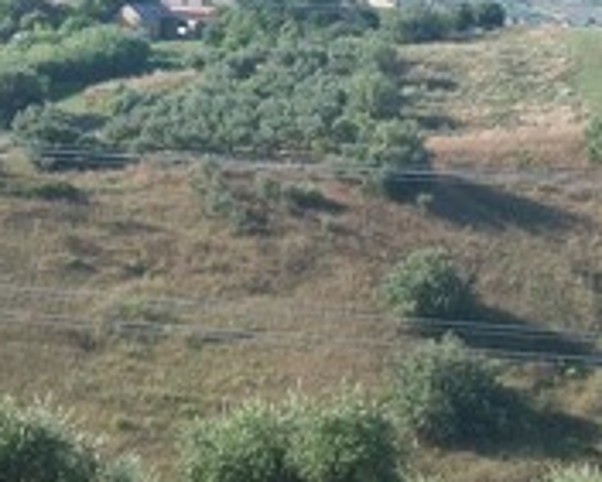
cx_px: 260
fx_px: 2763
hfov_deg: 12.4
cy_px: 79
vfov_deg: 9.9
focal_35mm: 155
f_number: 4.1
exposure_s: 1/320
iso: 80
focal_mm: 11
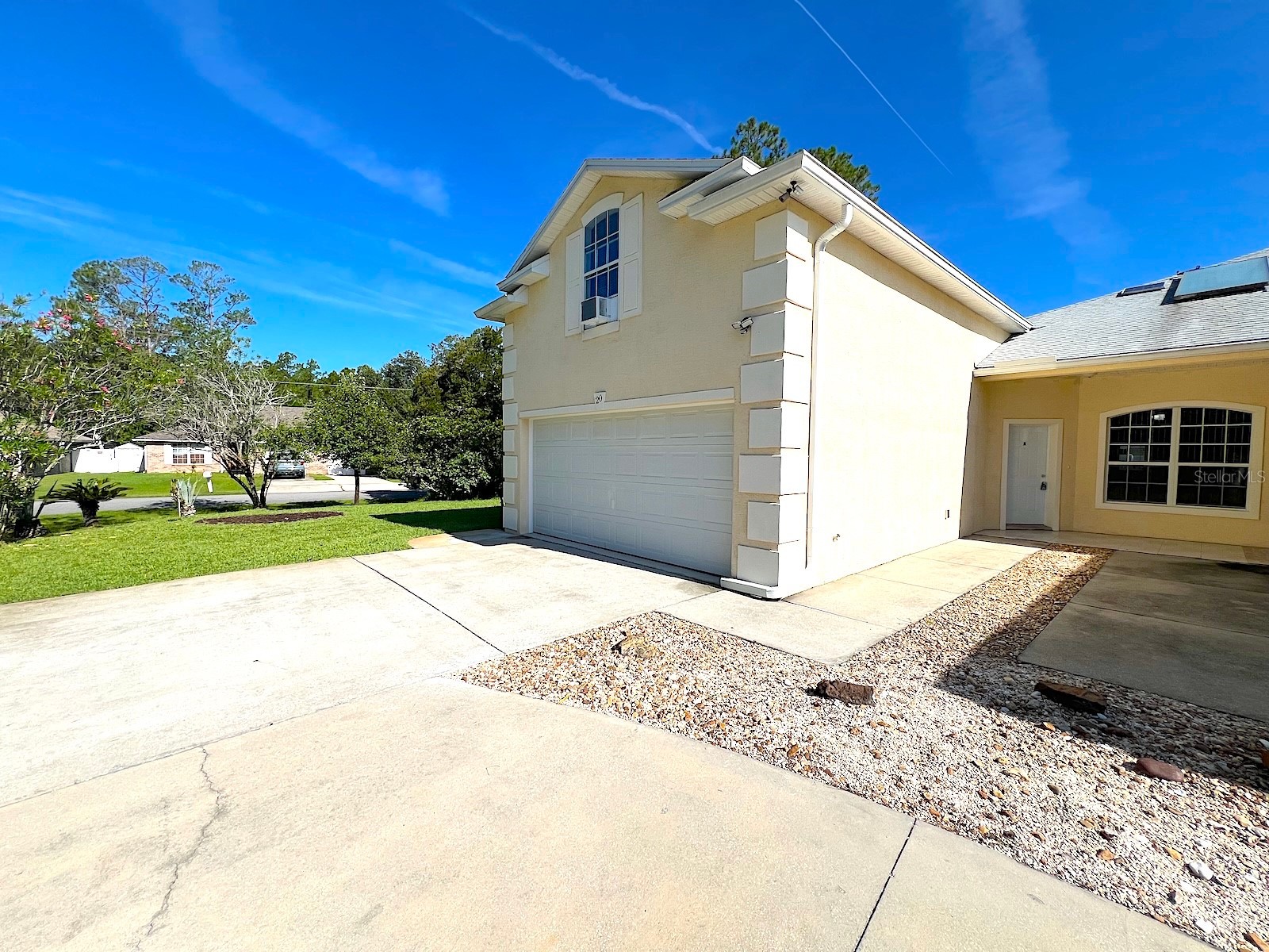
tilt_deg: -3.3
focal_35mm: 13
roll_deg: -0.5
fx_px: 477
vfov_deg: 89.9
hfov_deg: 106.2
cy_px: 476
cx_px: 634
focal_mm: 1.57
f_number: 1.8
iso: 32
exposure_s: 1/2950
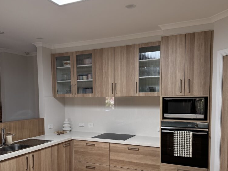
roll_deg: +0.2
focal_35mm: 33
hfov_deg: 55.3
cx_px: 111
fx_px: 217
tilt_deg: -3.8
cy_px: 111
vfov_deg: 42.5
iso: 200
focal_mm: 6.76
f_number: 1.78
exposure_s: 1/121
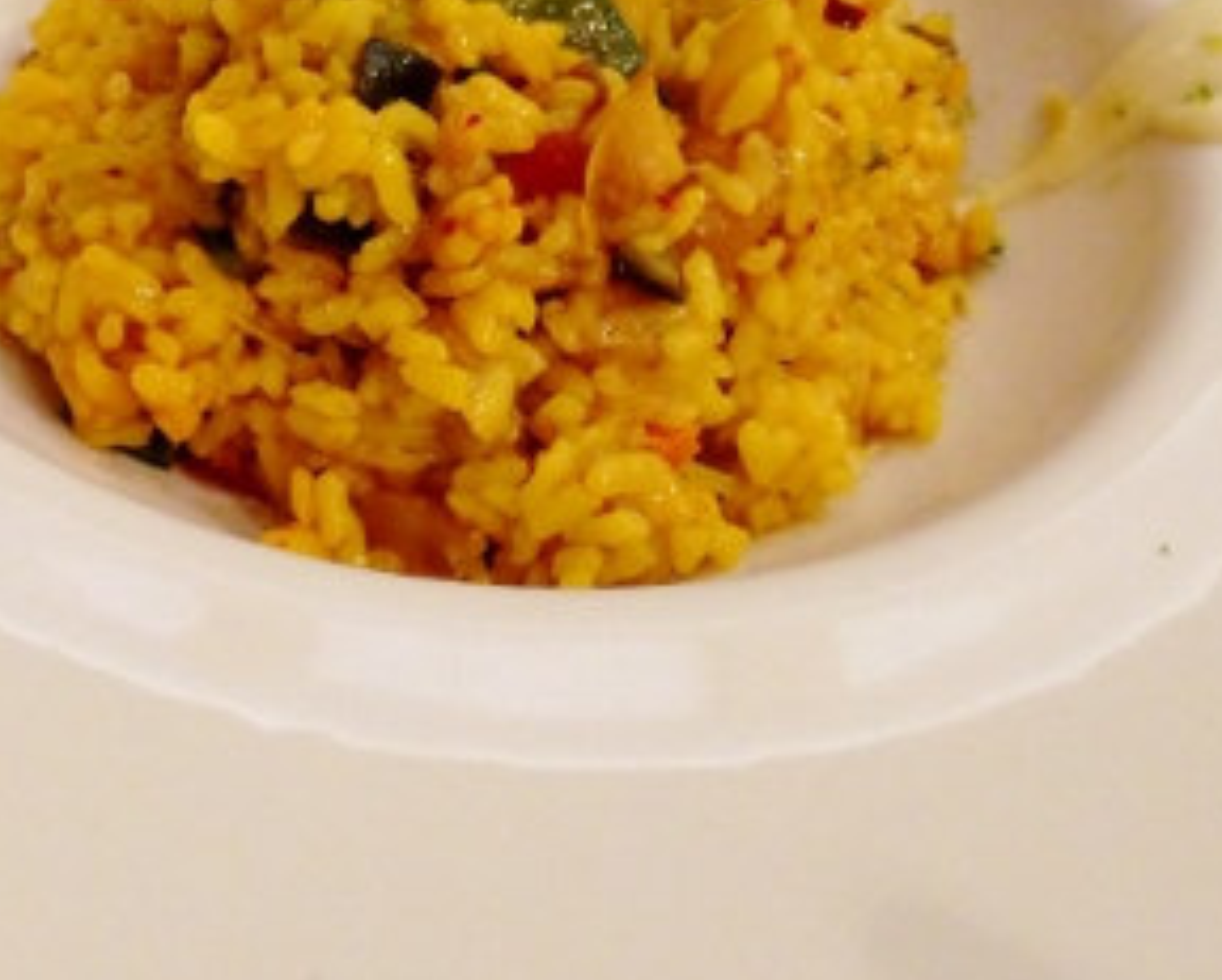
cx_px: 416
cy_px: 182
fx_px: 2426
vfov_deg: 22.5
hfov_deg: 28.1
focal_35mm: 67
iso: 250
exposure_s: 1/20
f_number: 2.4
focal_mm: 4.13
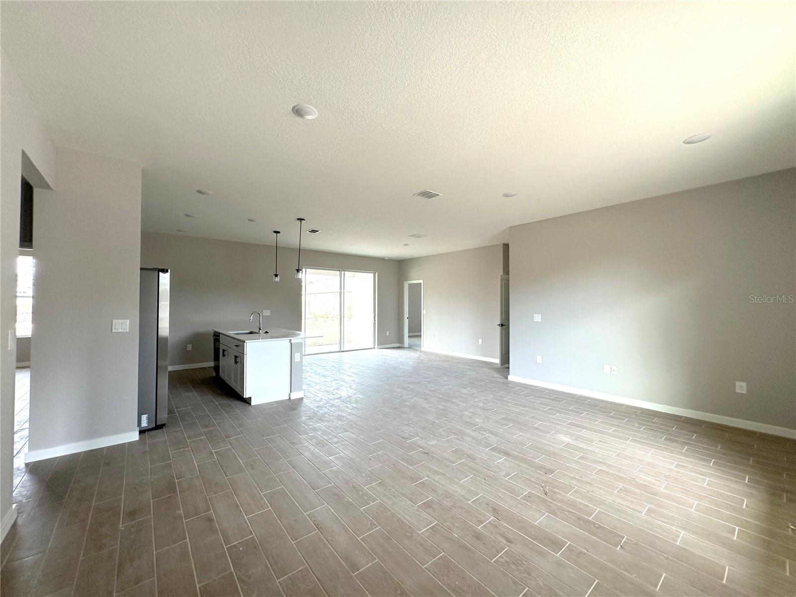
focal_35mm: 14
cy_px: 298
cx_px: 398
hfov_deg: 102.1
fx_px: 322
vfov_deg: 85.7
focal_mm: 2.22
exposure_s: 1/99
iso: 125
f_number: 2.2
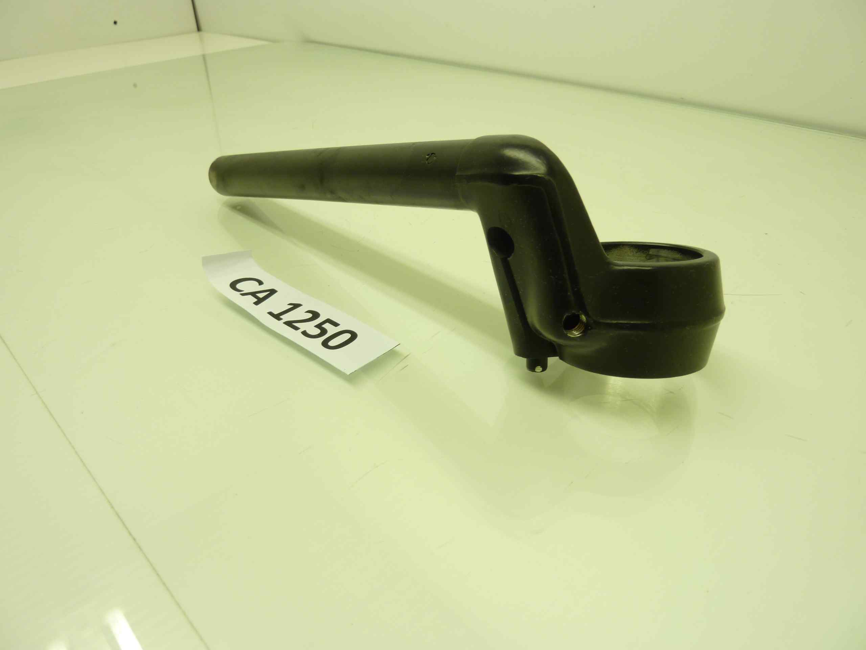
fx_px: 625
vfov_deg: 54.9
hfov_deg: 69.4
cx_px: 433
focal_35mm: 25
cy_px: 325
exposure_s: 1/25
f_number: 3.3
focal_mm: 4.1
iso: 80
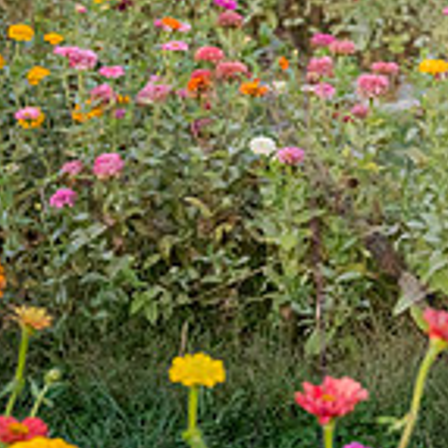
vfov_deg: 10.7
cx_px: 787
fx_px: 2387
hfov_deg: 10.2
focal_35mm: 163
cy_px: 42
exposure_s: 1/640
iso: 800
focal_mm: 44
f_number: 4
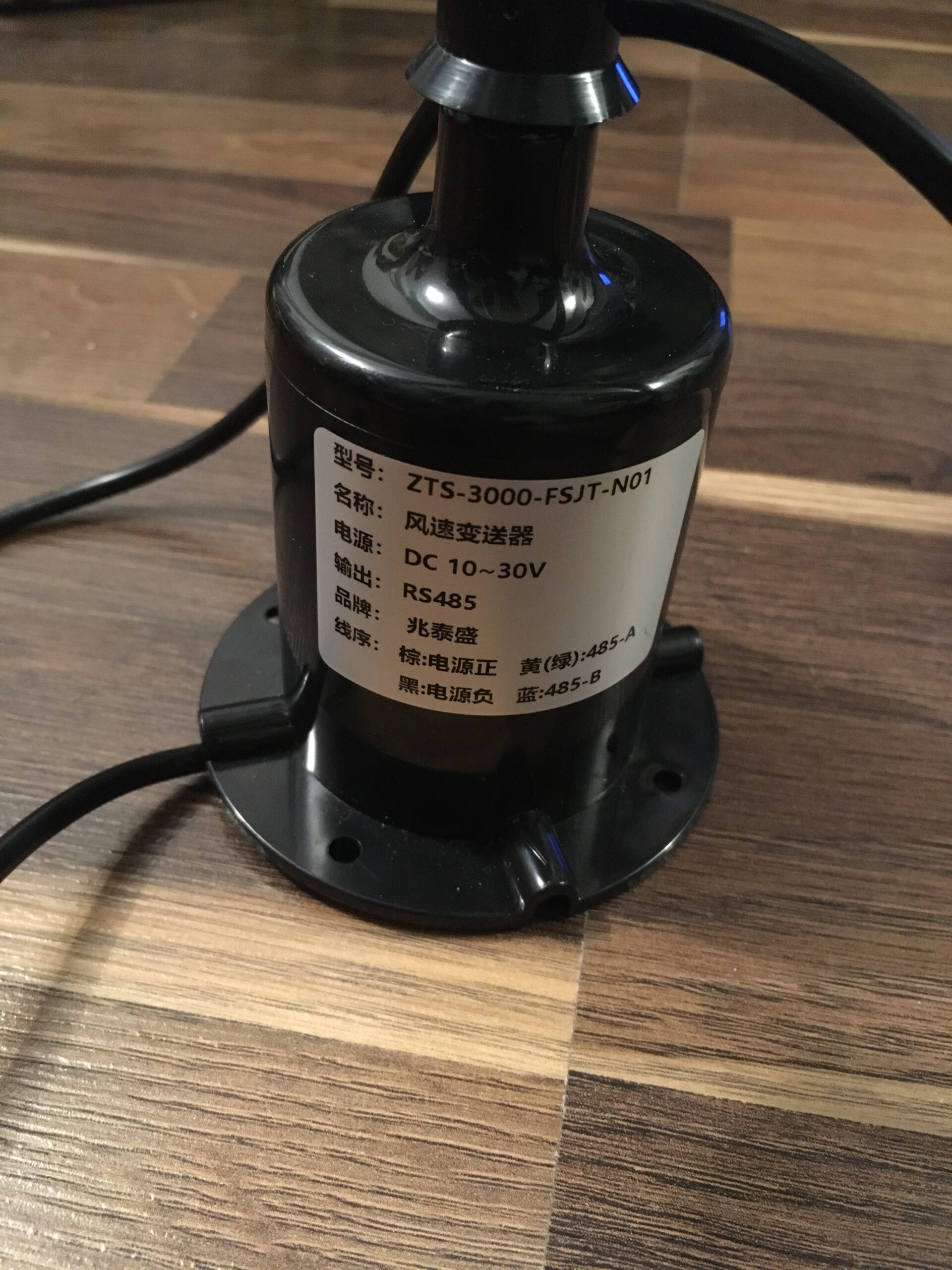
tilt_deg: -43.1
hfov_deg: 48.2
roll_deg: -2.2
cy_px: 635
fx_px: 1063
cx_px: 476
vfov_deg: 61.7
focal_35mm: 29
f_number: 2.2
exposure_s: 1/17
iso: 500
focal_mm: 4.15
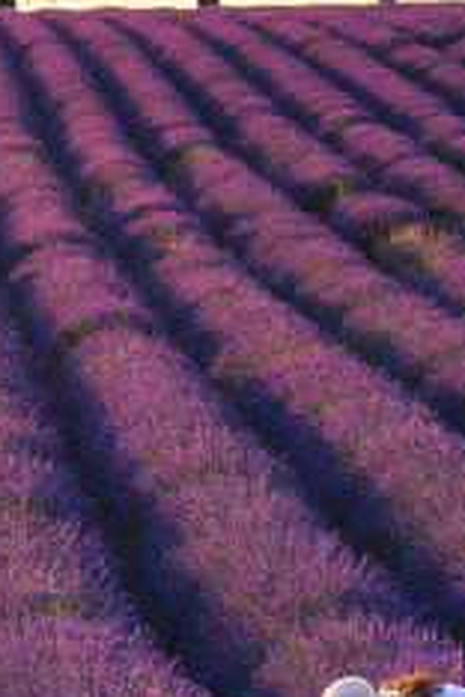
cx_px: 200
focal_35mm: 205
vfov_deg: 10.0
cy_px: 341
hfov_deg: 6.7
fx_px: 3972
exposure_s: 1/400
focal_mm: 80
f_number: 10
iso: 400
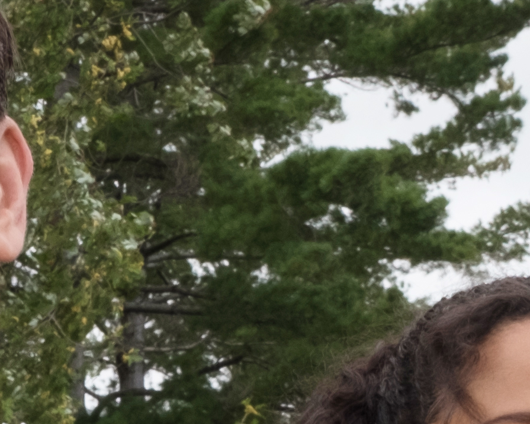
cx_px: -176
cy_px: 736
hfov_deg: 12.3
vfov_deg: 9.8
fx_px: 2369
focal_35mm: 151
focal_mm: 16
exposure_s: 1/125
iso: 320
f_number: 11
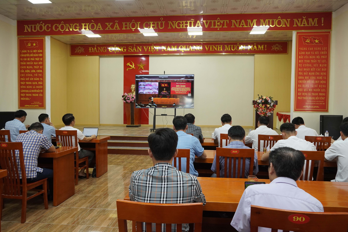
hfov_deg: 67.4
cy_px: 116
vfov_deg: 47.9
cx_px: 174
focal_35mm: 27
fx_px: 261
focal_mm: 18
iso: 1000
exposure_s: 1/160
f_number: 4
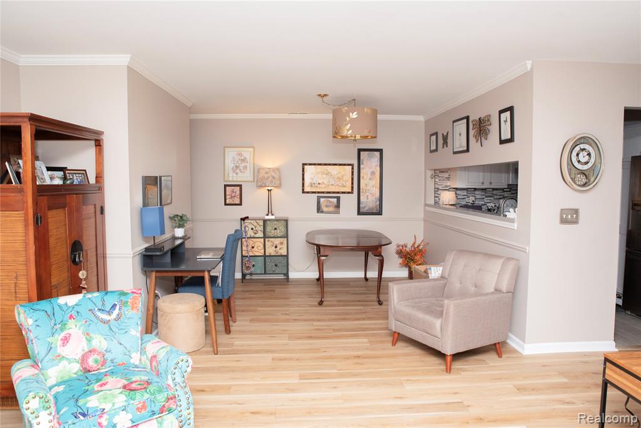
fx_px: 427
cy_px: 214
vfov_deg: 53.1
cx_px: 320
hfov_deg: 73.7
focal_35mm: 24
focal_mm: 24
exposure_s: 1/200
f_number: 5.6
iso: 1000
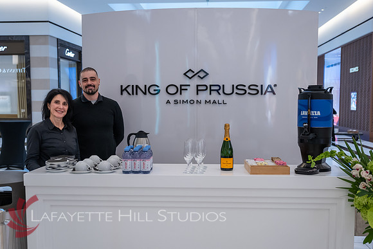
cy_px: 140
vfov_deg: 32.8
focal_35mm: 41
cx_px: 196
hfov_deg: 47.6
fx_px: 422
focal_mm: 31
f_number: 2.8
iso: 1250
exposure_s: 1/320
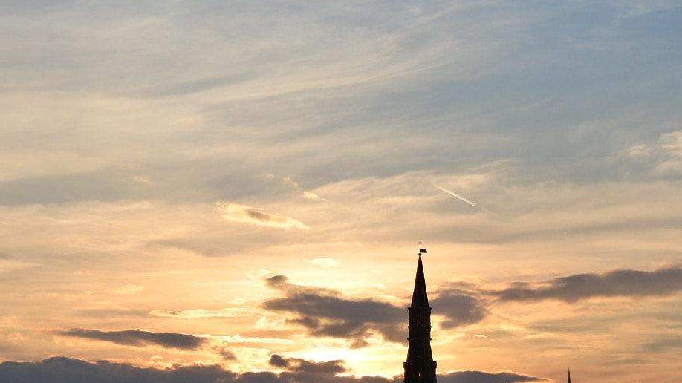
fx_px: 2676
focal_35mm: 148
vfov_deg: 8.2
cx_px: 192
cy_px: 366
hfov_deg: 14.5
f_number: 5.6
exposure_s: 1/640
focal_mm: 30
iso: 160
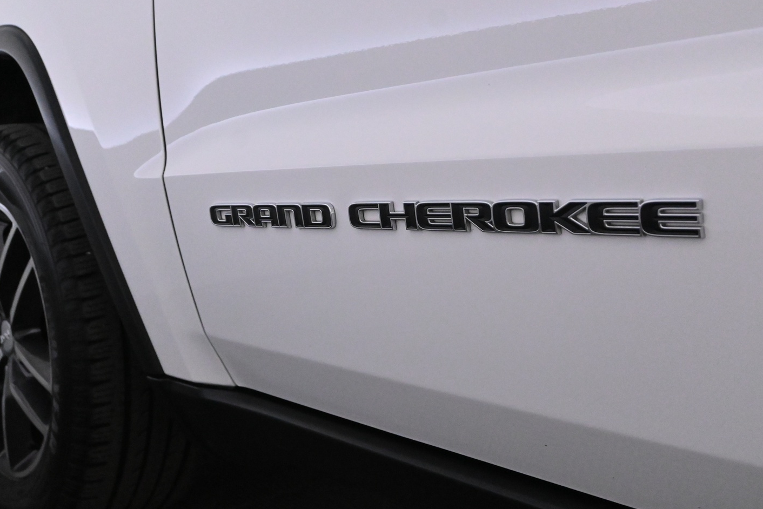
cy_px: 254
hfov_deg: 48.9
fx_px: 839
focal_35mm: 40
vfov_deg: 33.8
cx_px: 398
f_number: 5
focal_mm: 23
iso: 6400
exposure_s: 1/250
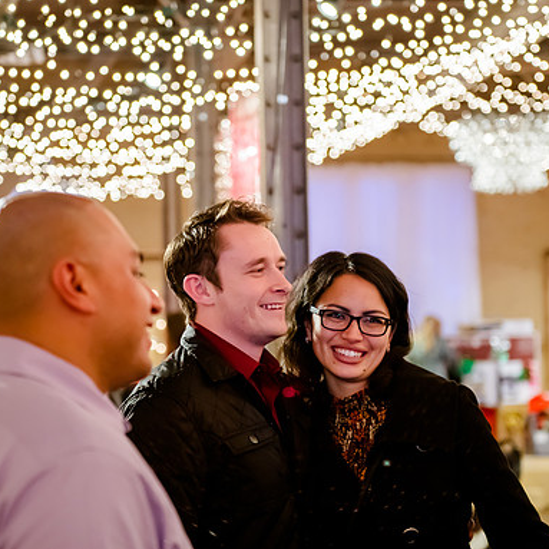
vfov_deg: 19.3
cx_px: 264
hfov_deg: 19.3
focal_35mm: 90
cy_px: 274
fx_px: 1615
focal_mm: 62
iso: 3200
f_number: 2.8
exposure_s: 1/50
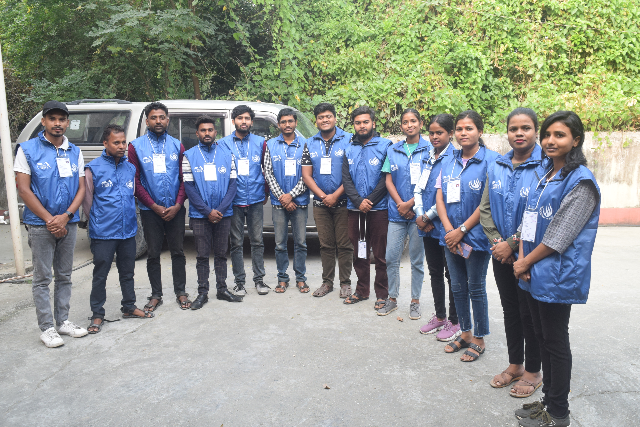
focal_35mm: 30
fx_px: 533
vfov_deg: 43.6
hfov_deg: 61.9
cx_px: 320
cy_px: 214
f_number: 8
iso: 800
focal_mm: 20
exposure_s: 1/250
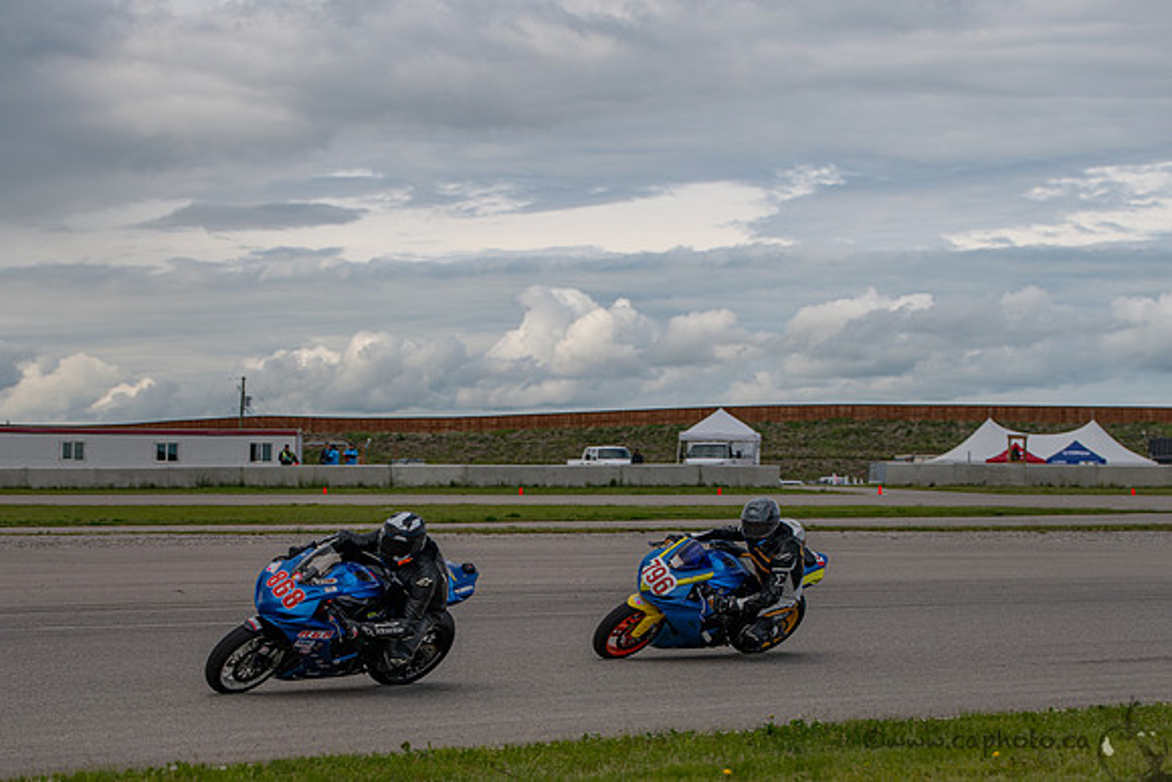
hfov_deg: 19.8
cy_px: 569
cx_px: 472
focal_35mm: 103
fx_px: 3361
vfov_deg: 13.2
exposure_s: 1/1250
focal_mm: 70
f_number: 4
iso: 80
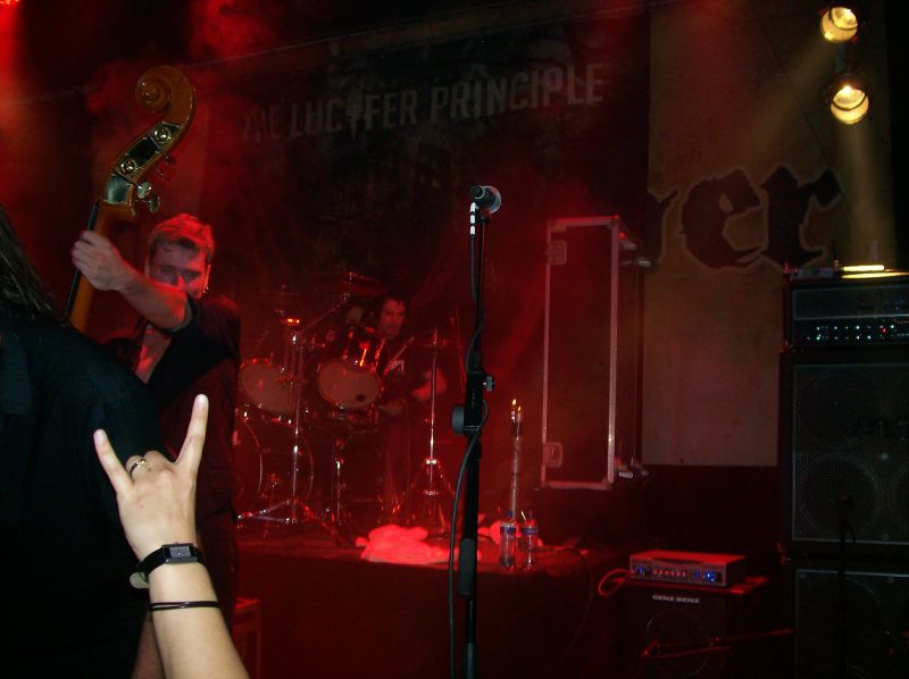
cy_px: 340
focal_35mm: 36
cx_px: 454
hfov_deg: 51.4
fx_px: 944
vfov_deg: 39.6
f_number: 2.7
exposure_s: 1/64
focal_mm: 6
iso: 80
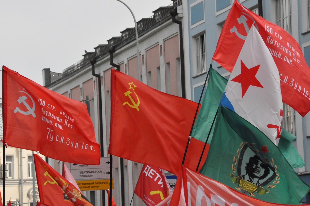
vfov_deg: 7.0
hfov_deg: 10.6
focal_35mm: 195
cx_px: 155
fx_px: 1677
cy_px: 103
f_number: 13
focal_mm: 130
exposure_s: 1/4000
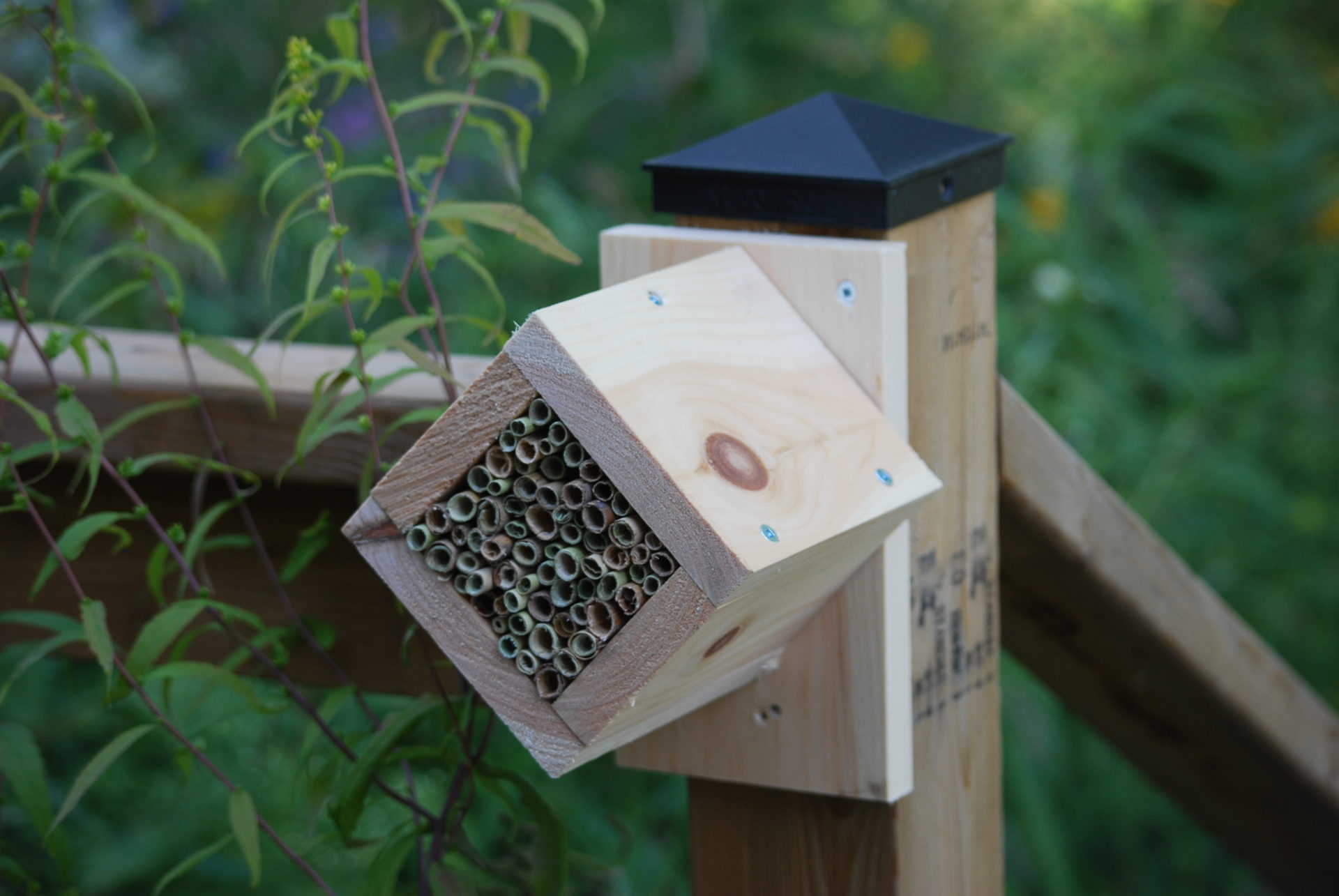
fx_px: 3798
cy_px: 448
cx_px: 670
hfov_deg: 20.0
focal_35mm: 102
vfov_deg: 13.5
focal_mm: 68
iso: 220
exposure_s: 1/125
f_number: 4.5
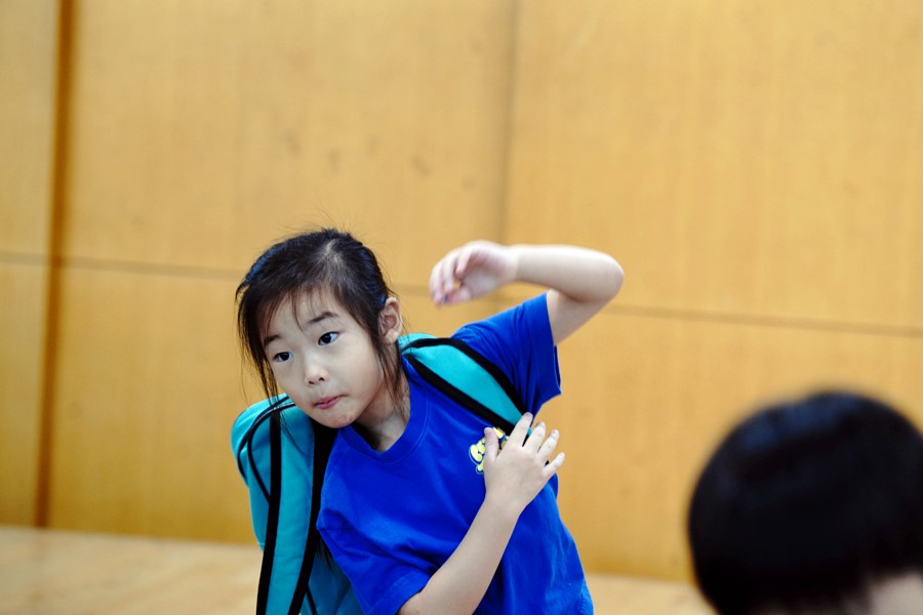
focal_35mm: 160
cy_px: 308
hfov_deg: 12.8
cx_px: 462
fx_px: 4102
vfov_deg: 8.6
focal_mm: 160
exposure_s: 1/125
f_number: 4.5
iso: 2000
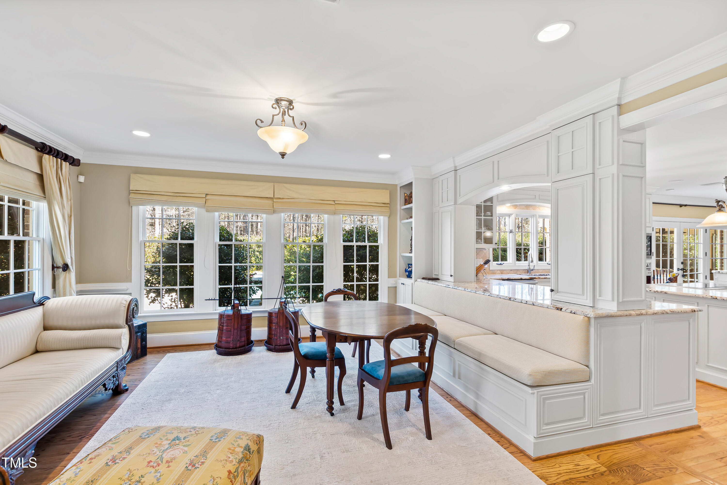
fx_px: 303
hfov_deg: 100.4
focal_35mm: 15
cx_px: 364
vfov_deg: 77.3
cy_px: 242
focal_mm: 10
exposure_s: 1/1.67
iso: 100
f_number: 8
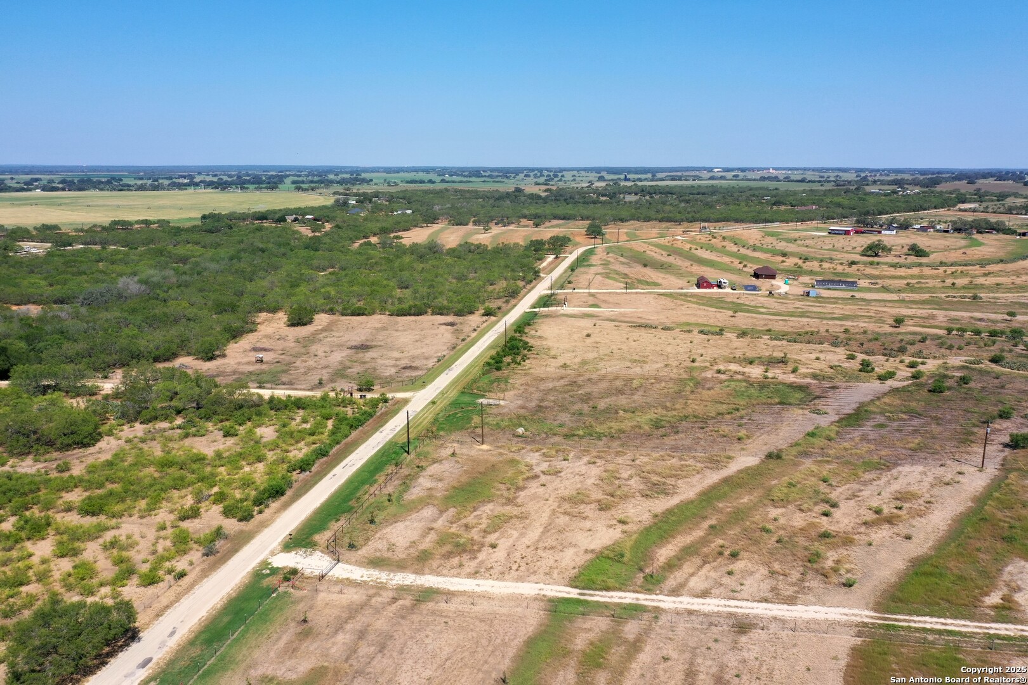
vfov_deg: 46.4
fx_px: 799
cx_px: 514
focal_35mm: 28
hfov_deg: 65.5
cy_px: 342
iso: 100
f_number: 6.3
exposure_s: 1/500
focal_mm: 10.26
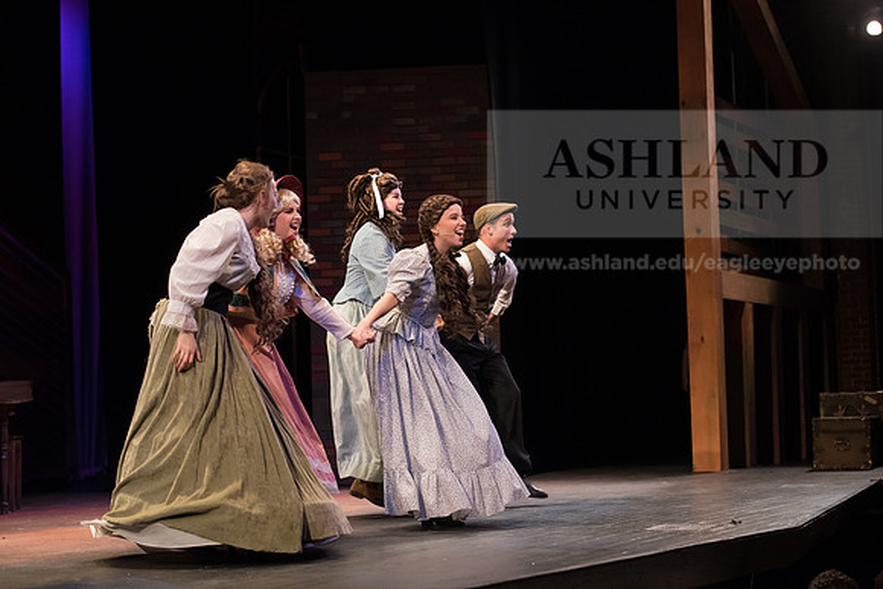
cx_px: 442
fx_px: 1717
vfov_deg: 19.5
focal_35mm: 70
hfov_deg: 28.8
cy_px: 294
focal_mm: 70
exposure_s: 1/400
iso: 3200
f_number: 3.5
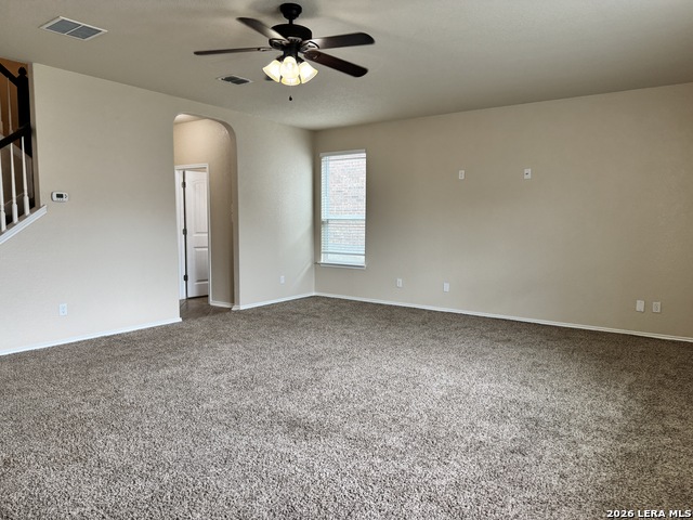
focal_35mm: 24
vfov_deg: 56.8
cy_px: 260
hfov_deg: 71.6
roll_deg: -0.3
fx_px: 480
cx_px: 346
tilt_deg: -5.6
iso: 125
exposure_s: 1/120
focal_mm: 6.76
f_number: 1.78
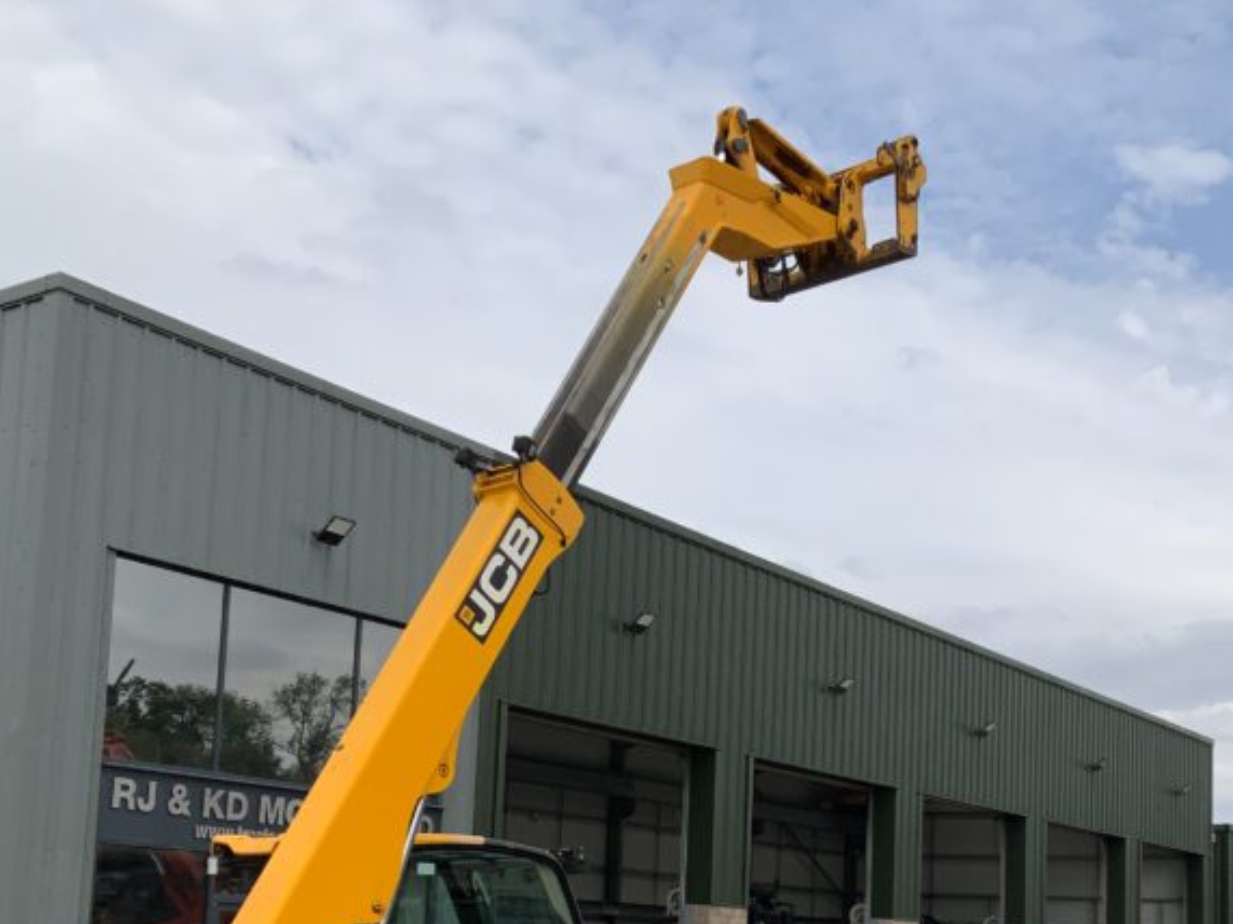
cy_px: 740
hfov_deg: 36.8
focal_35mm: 52
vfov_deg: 27.5
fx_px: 1852
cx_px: 704
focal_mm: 3
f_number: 1.8
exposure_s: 1/2058
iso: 16
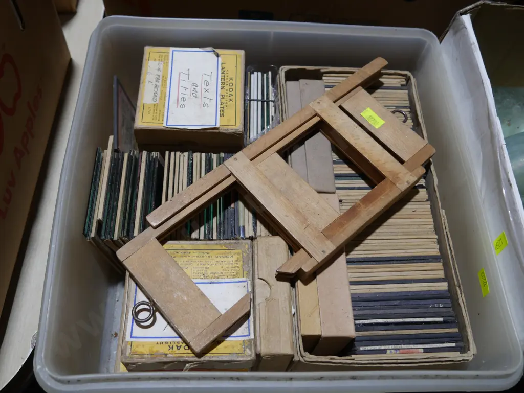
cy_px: 196
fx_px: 515
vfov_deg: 41.8
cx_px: 262
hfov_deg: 53.9
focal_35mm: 34
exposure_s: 1/80
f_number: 4
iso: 200
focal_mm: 17
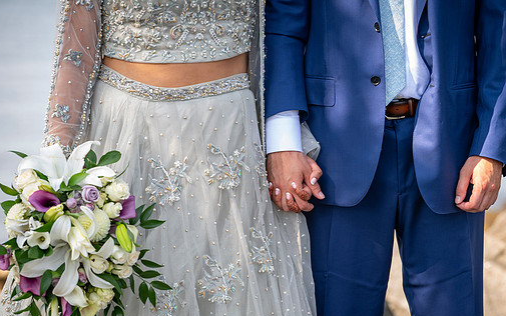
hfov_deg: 12.6
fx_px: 2290
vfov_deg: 7.9
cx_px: 273
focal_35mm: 166
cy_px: 185
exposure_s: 1/125
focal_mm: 135
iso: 50
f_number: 4.5
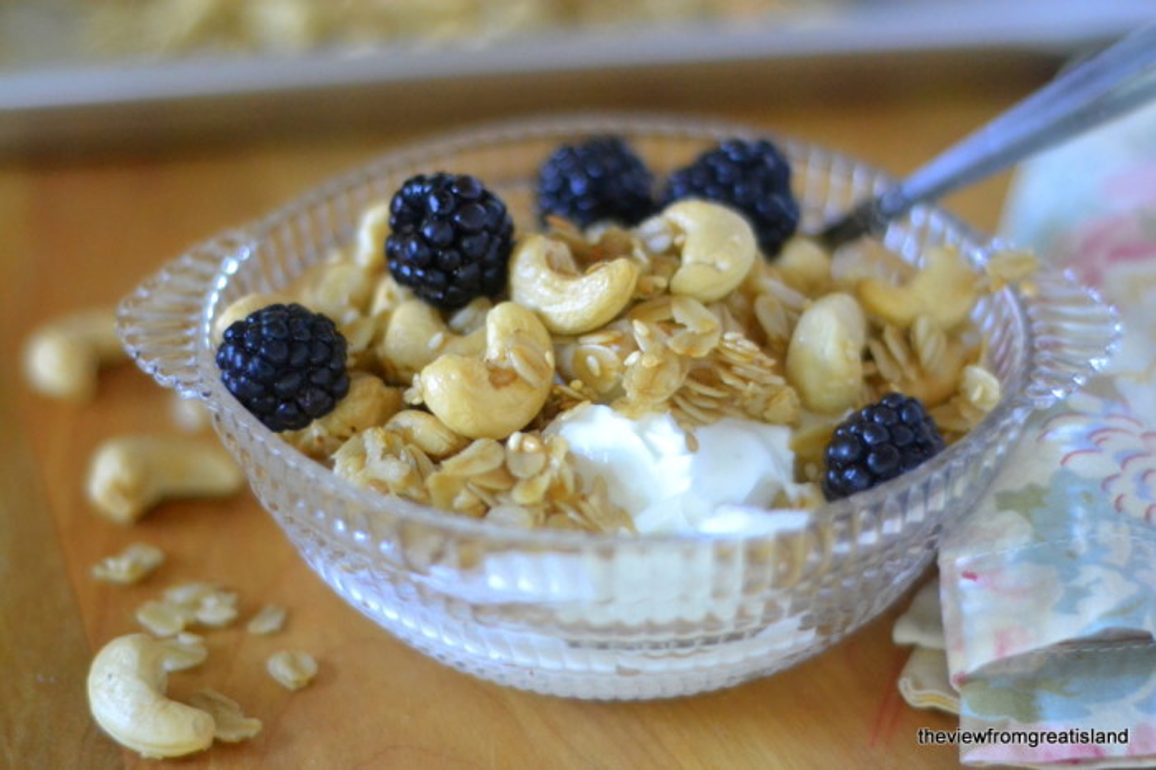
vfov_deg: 18.2
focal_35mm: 75
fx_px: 2407
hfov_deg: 27.0
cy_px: 385
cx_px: 578
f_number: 2
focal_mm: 50
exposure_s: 1/160
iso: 3200
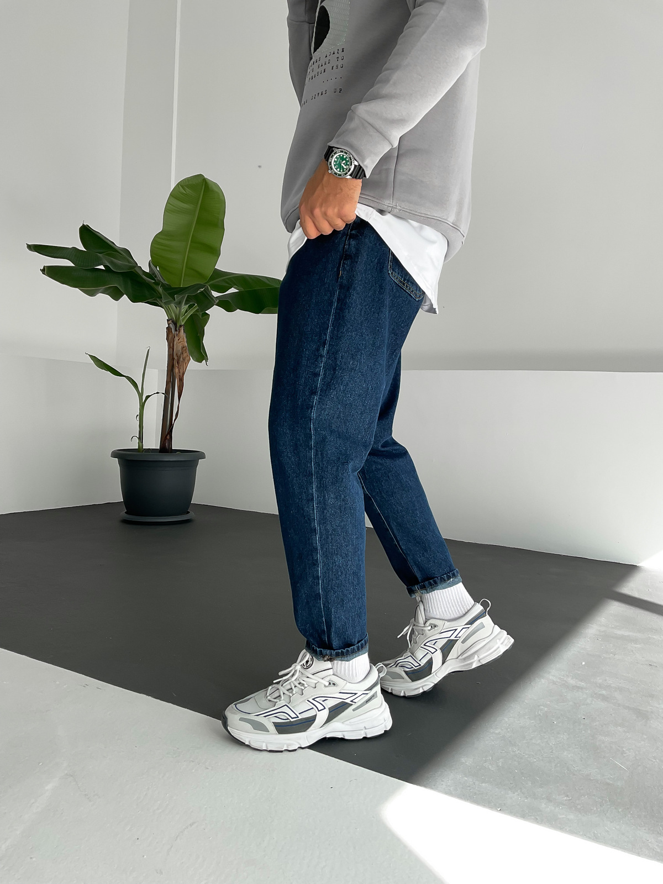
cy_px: 442
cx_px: 332
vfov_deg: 61.7
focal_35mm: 29
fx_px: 741
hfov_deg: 48.2
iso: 16
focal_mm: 3
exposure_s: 1/310
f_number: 1.8
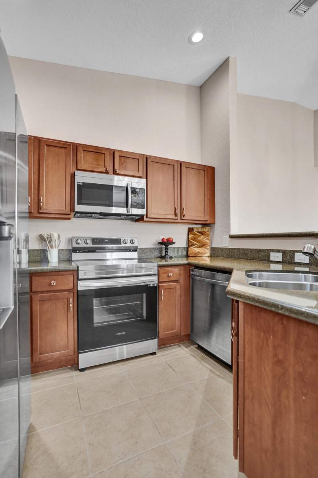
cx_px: 159
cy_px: 239
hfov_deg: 73.7
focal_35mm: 16
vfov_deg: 96.8
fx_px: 212
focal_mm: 16
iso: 800
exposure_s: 1/640
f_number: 2.8
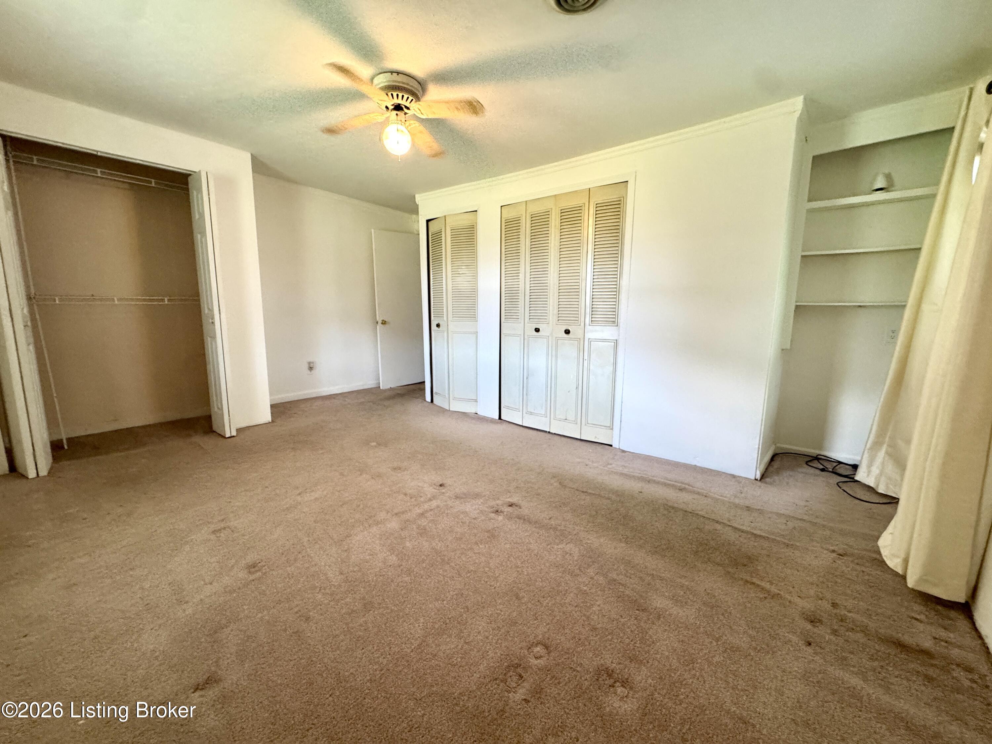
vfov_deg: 85.7
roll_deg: -1.4
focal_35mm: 14
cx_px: 496
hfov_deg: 102.1
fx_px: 401
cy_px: 372
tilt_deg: -10.4
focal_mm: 2.22
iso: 320
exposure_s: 1/60
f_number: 2.2
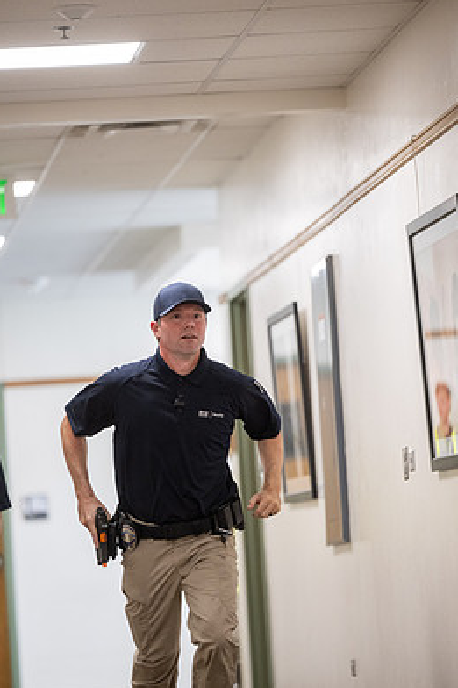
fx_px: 4278
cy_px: 376
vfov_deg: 9.2
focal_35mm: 224
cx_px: 230
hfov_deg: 6.1
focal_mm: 195
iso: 2000
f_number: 2.8
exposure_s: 1/500
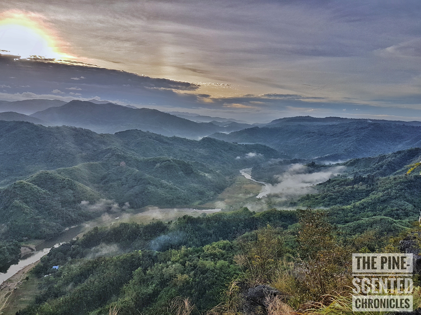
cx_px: 210
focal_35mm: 26
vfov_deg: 53.1
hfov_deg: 67.3
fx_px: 316
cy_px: 158
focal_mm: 4.2
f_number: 1.7
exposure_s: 1/3296
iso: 40
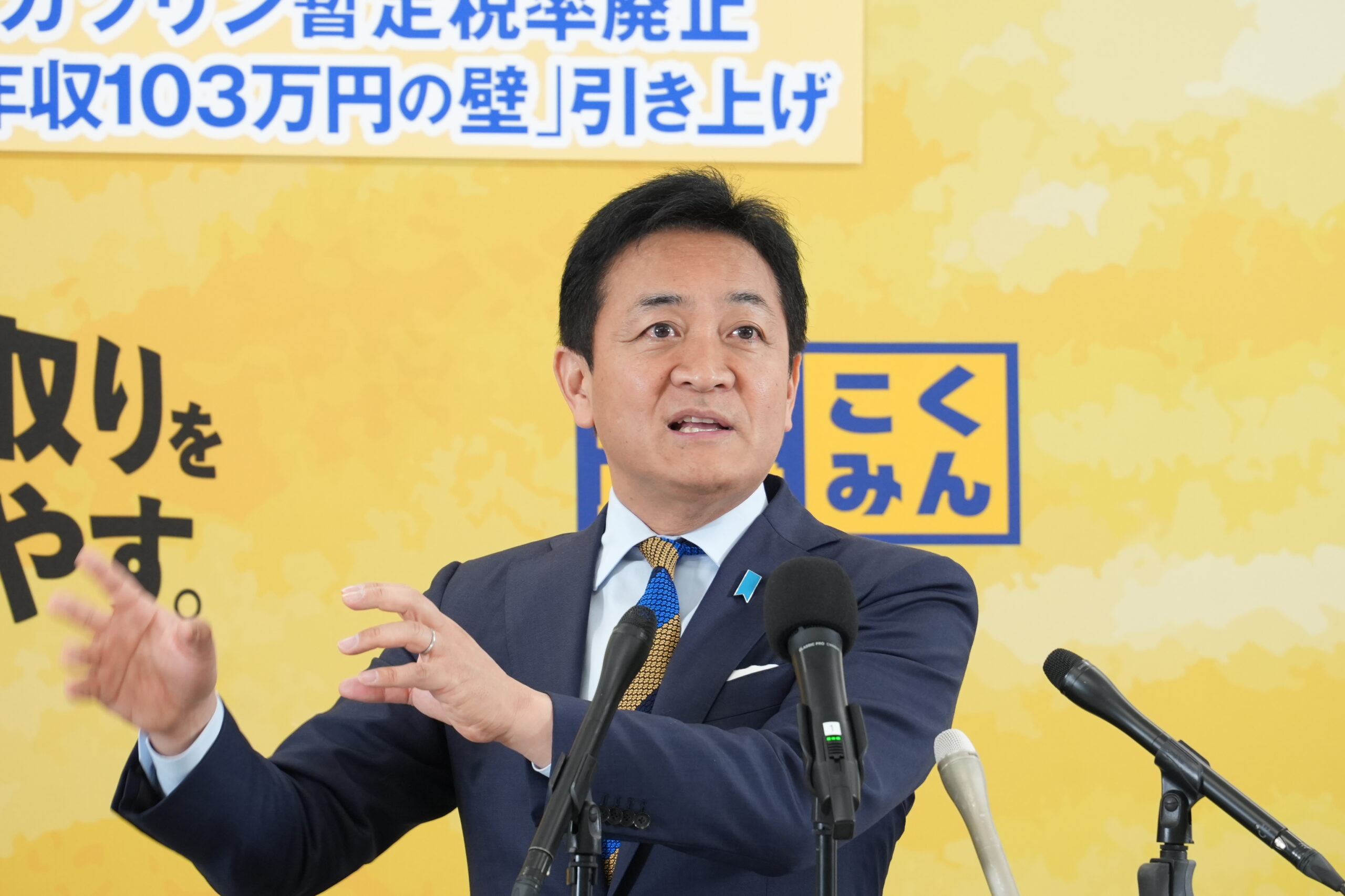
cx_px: 672
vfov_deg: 4.6
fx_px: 11208
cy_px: 448
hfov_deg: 6.9
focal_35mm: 300
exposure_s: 1/100
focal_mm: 200
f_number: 5.6
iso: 1600
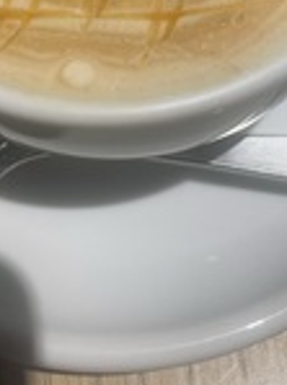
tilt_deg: -59.8
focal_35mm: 70
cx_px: 137
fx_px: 777
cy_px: -34
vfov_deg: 25.8
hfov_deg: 20.9
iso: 50
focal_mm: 4.2
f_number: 1.6
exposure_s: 1/100
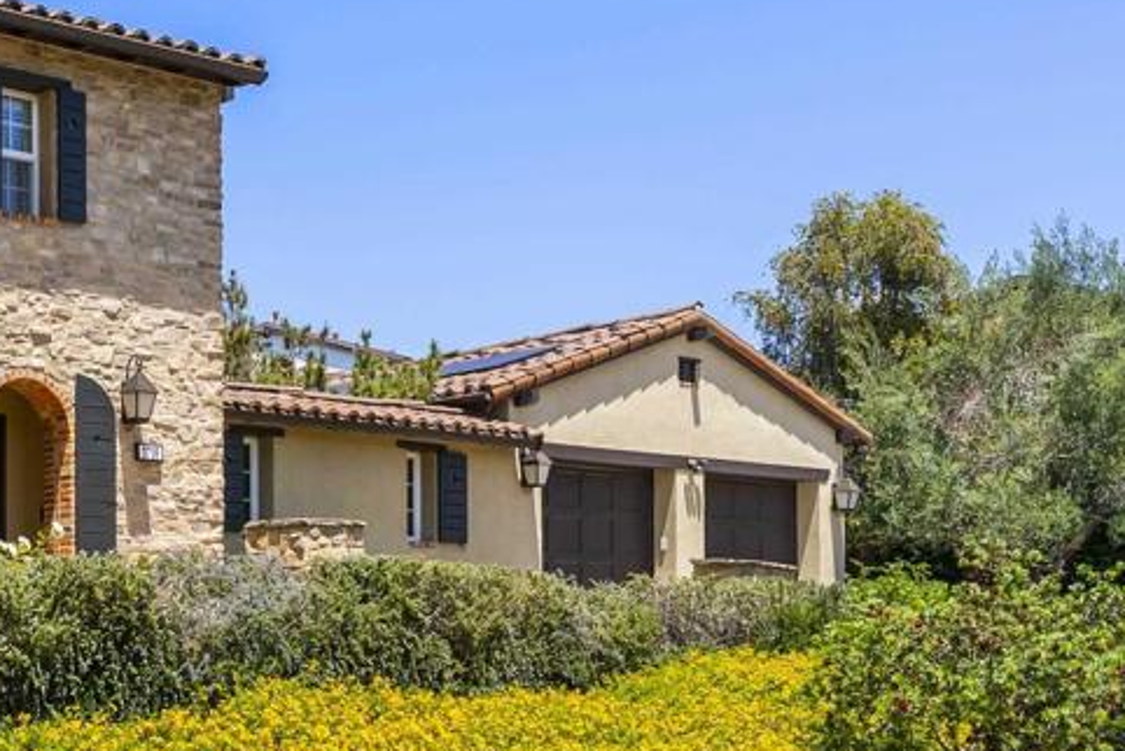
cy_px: 352
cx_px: -68
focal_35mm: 51
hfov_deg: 34.4
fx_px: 1595
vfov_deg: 26.5
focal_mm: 24
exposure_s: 1/320
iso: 500
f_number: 8
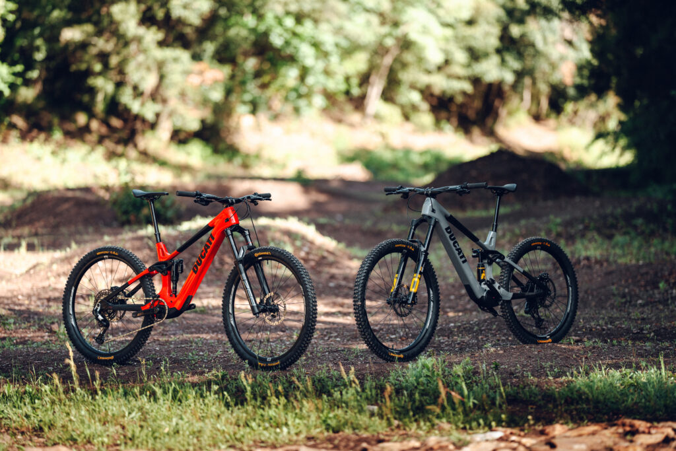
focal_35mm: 135
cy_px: 226
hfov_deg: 15.2
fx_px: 2535
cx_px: 338
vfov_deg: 10.2
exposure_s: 1/1250
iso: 200
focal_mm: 135
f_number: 1.8
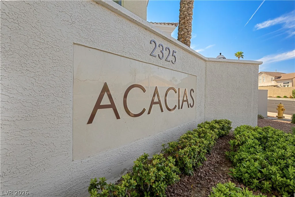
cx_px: 148
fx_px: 135
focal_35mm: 16
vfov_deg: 72.1
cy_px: 98
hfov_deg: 95.0
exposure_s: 1/40
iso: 500
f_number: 8
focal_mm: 16.5
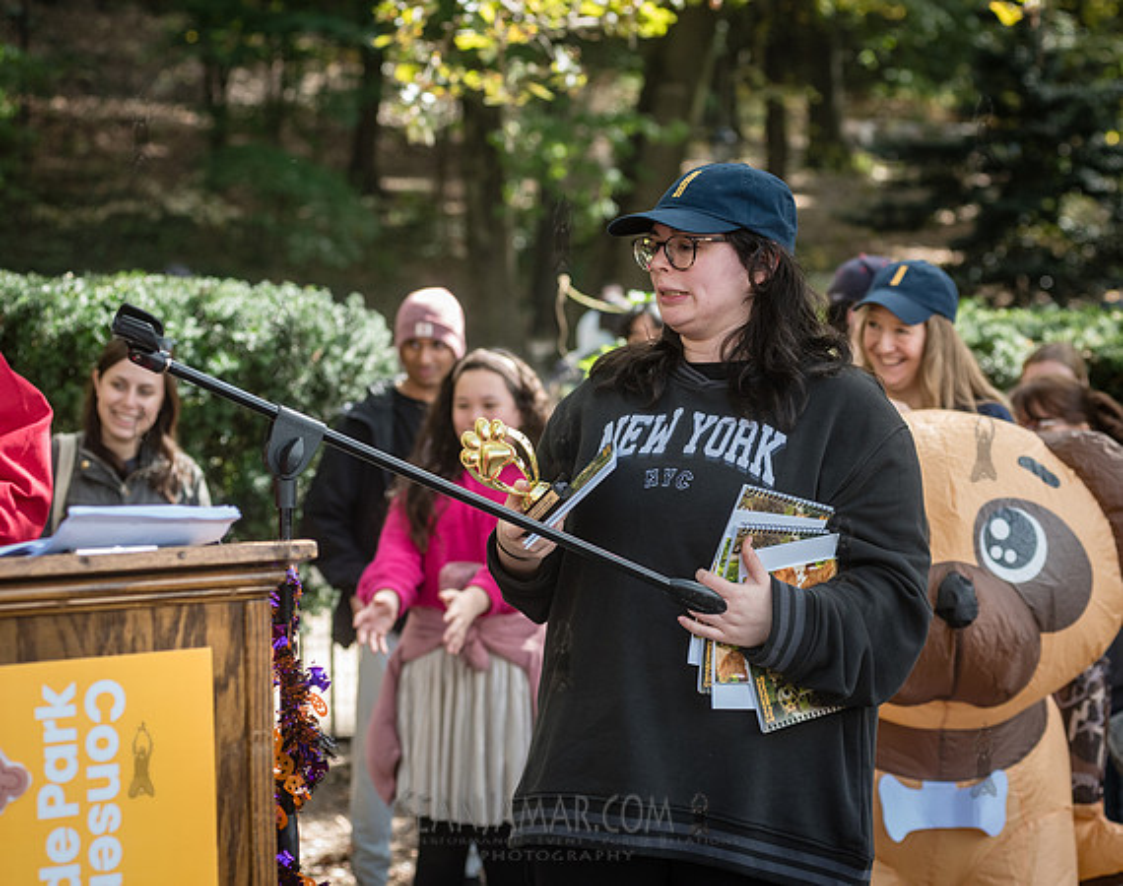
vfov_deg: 17.1
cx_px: 664
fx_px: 2953
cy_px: 443
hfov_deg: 21.5
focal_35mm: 89
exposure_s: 1/500
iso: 1000
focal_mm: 80
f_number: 4.5
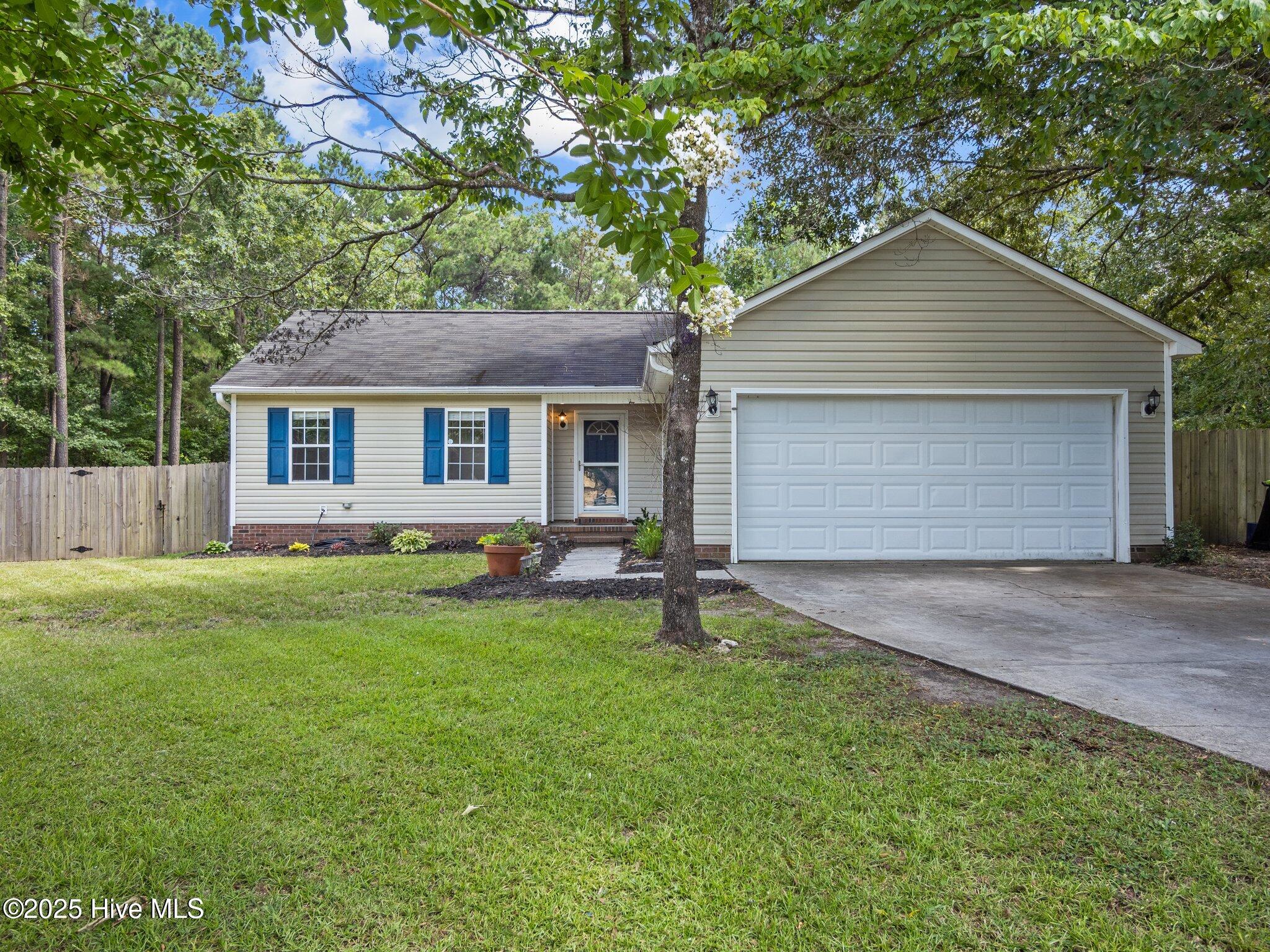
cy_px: 476
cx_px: 635
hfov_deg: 71.6
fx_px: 881
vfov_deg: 56.8
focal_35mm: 24
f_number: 5.6
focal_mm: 12
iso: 200
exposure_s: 1/100
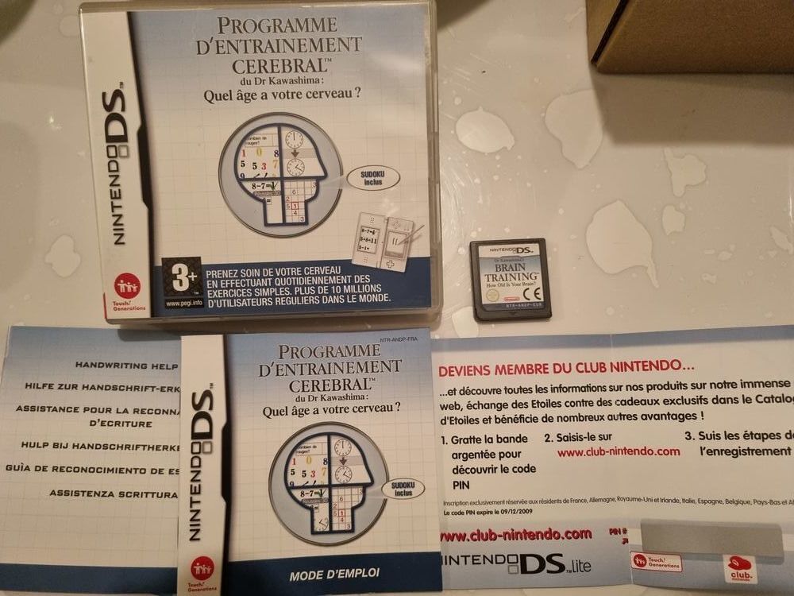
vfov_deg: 53.1
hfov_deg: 67.3
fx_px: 596
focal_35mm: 26
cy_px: 298
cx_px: 397
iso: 800
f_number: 1.8
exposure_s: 1/50
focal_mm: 5.4
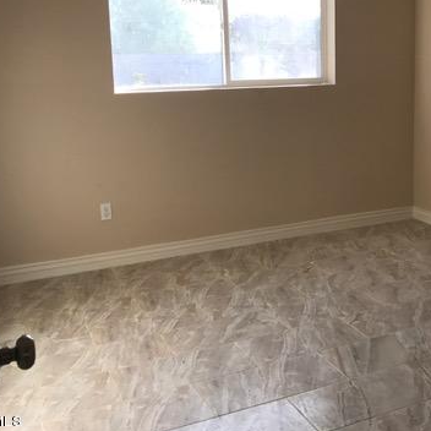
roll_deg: +0.4
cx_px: 317
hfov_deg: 36.8
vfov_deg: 37.2
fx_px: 634
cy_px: 152
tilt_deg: -8.5
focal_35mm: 45
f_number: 1.8
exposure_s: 1/197
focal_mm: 3.99
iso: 20
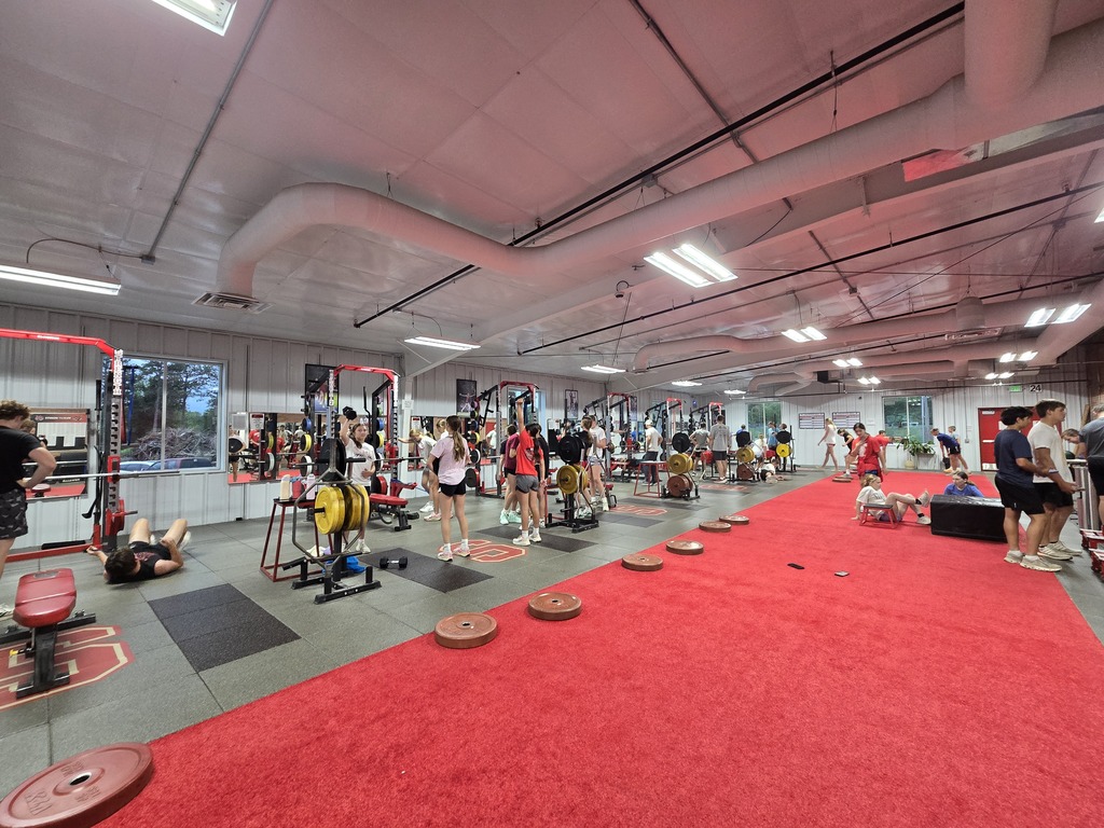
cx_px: 552
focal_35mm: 13
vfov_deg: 89.9
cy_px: 414
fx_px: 415
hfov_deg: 106.2
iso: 250
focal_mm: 2.2
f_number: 2.2
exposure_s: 1/60
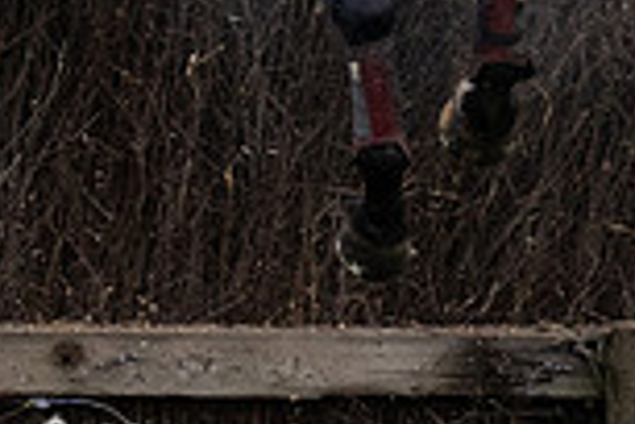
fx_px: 14392
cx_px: -11
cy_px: -170
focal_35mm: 816
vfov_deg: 1.7
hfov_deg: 2.5
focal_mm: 98
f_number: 4
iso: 800
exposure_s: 1/1250
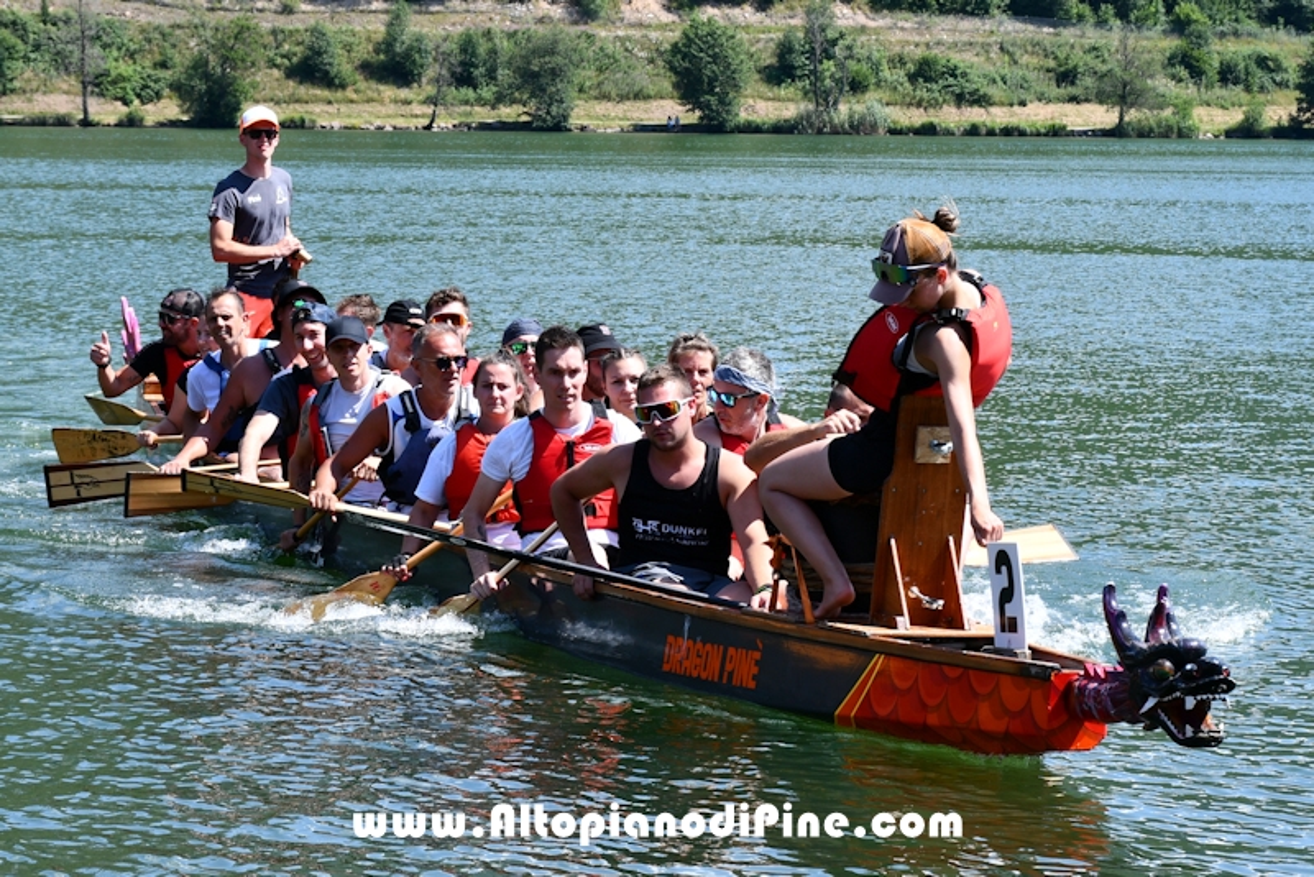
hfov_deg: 26.0
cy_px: 438
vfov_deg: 17.5
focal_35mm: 78
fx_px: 2848
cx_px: 657
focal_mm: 52
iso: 140
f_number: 8
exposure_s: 1/250
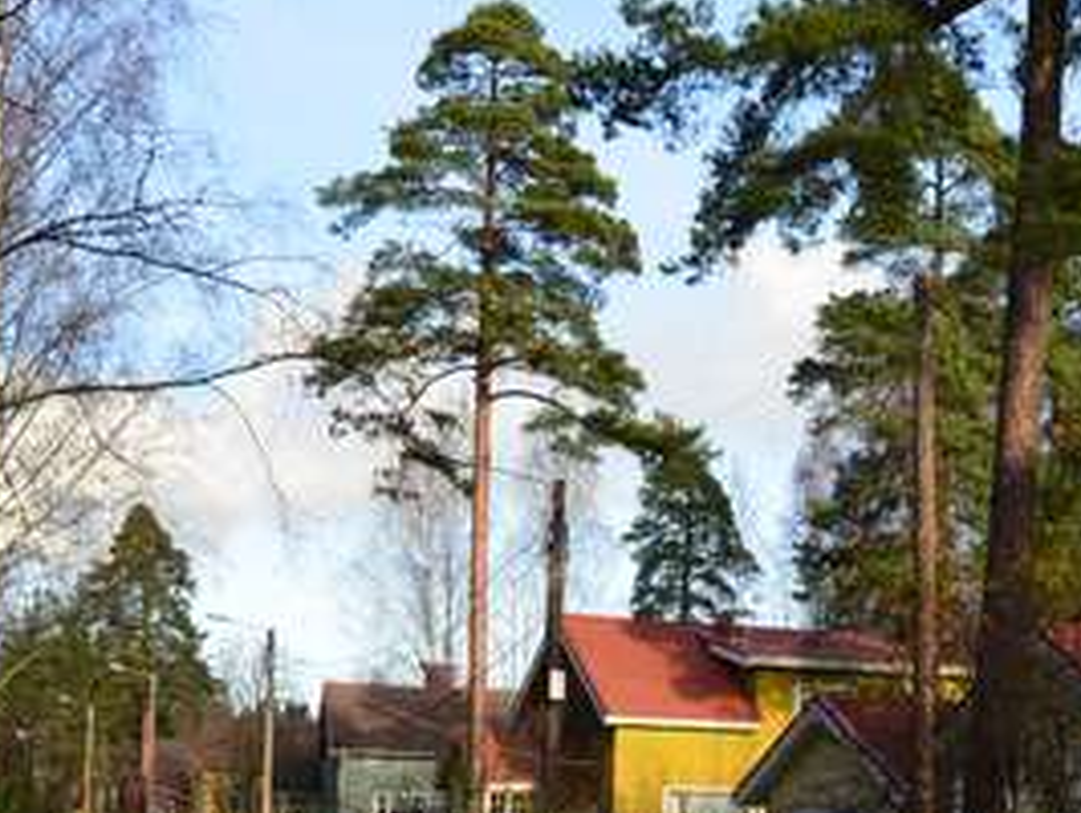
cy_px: 758
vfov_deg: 19.0
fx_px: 2375
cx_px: 1053
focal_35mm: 76
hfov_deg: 24.6
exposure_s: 1/250
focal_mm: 22
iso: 400
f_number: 10
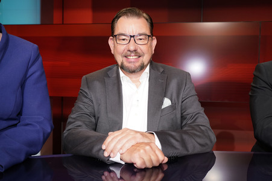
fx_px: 264
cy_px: 90
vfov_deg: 37.8
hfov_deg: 54.5
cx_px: 136
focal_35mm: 35
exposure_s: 1/160
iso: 2000
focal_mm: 35
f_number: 5
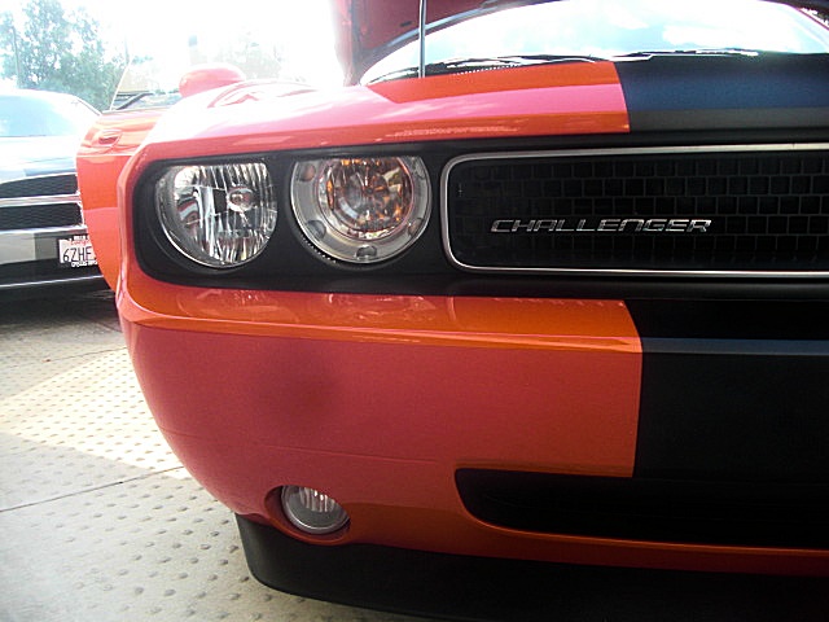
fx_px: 862
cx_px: 414
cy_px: 311
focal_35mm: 36
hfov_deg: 51.4
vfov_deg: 39.7
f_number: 2.8
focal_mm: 6.3
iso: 100
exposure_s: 1/125
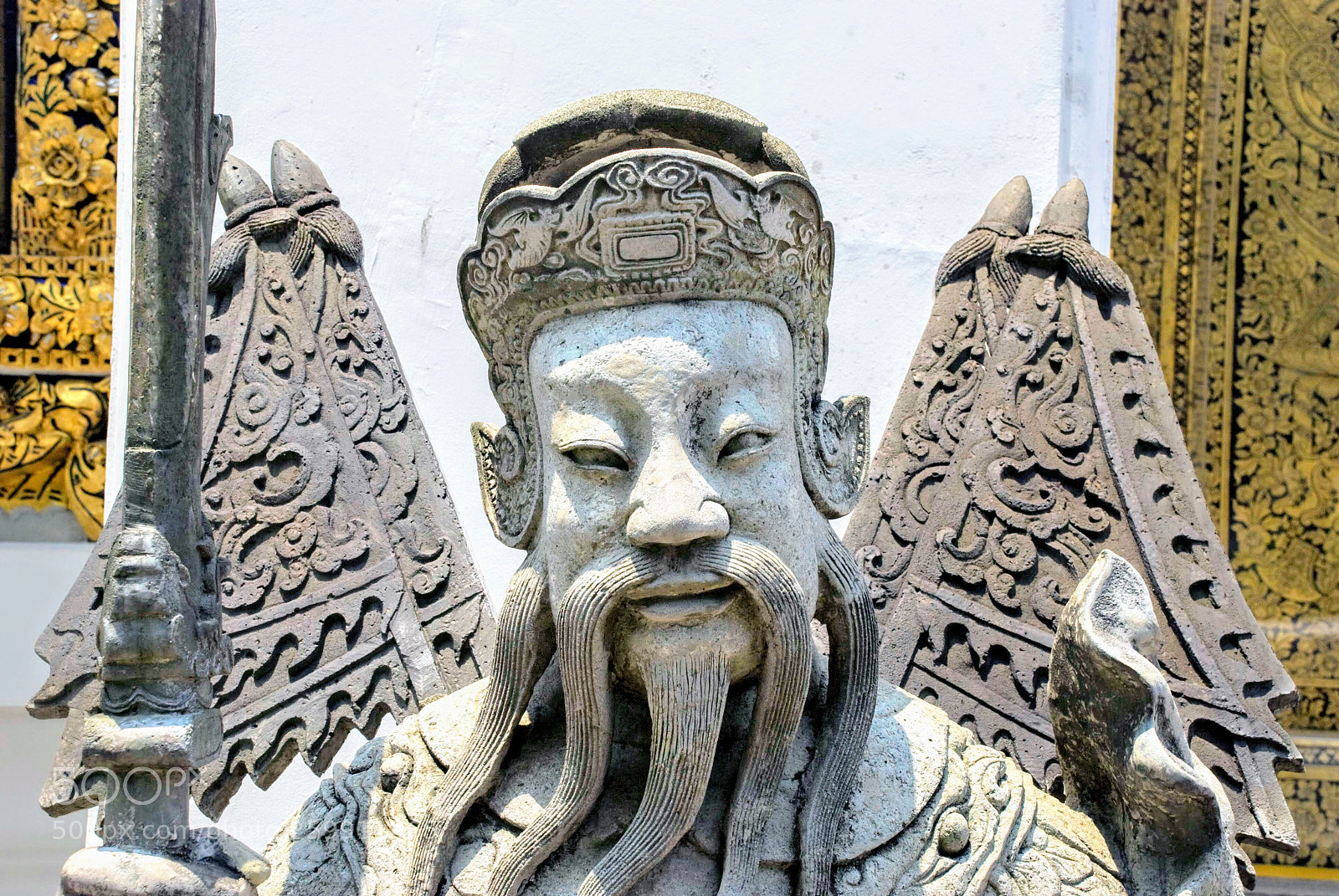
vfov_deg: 20.7
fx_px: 2458
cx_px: 670
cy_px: 448
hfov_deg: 30.5
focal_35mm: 66
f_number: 9
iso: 160
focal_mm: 44
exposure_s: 1/320
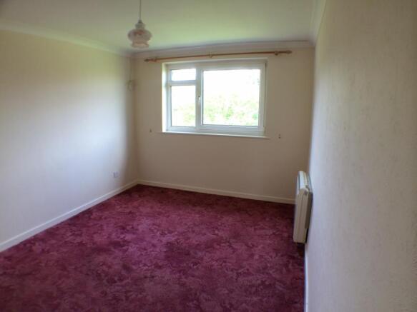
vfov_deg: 46.8
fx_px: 361
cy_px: 156
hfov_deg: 60.0
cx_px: 208
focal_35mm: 30
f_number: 2.2
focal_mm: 4.12
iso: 40
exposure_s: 1/60
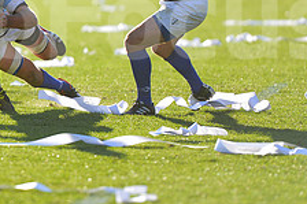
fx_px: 4423
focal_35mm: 519
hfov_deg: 4.0
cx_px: -10
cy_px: 13
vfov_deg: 2.6
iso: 320
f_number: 2.8
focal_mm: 200
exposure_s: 1/800
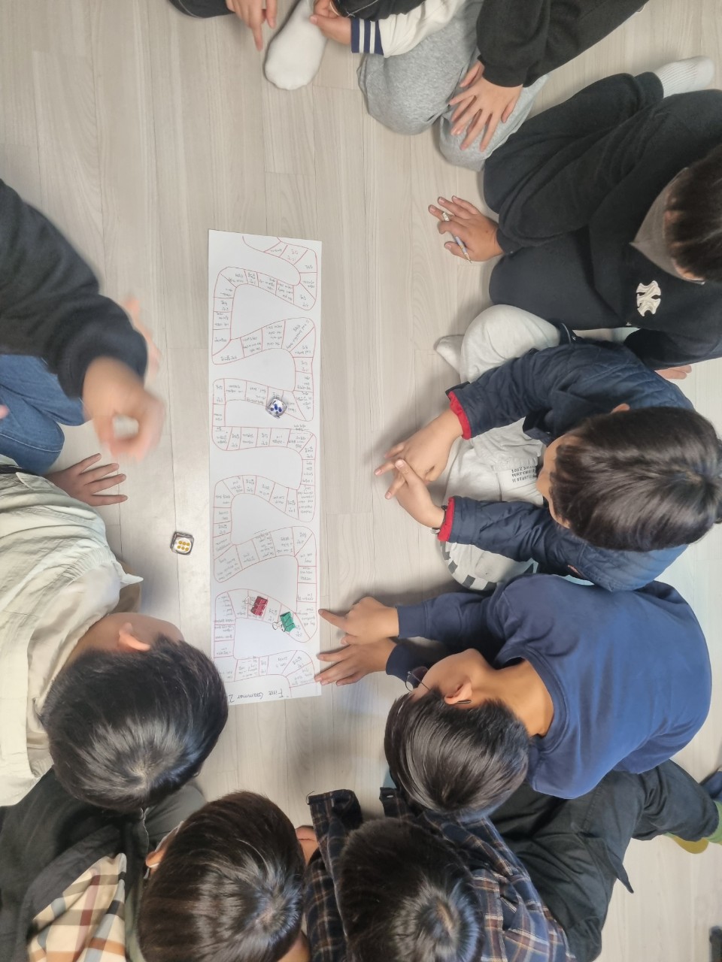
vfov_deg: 67.3
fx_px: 723
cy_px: 481
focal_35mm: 26
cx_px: 361
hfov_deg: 53.1
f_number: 1.8
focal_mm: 5.4
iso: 250
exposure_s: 1/120
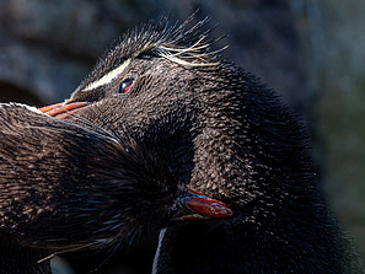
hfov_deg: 3.1
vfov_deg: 2.4
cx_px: 143
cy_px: 139
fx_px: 6677
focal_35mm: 633
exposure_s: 1/640
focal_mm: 300
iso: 800
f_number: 8
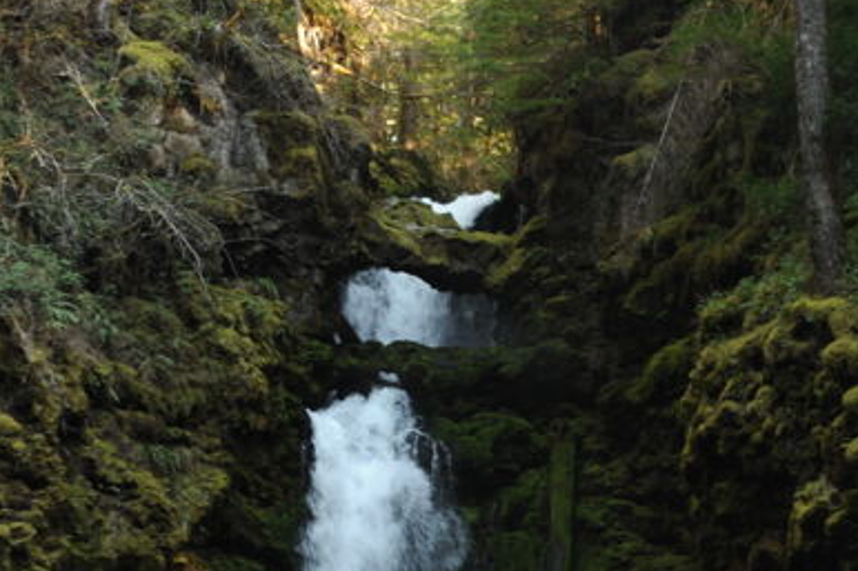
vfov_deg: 23.0
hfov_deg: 33.8
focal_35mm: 58
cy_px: 458
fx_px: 1382
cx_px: 636
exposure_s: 1/50
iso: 200
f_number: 3.2
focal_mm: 28
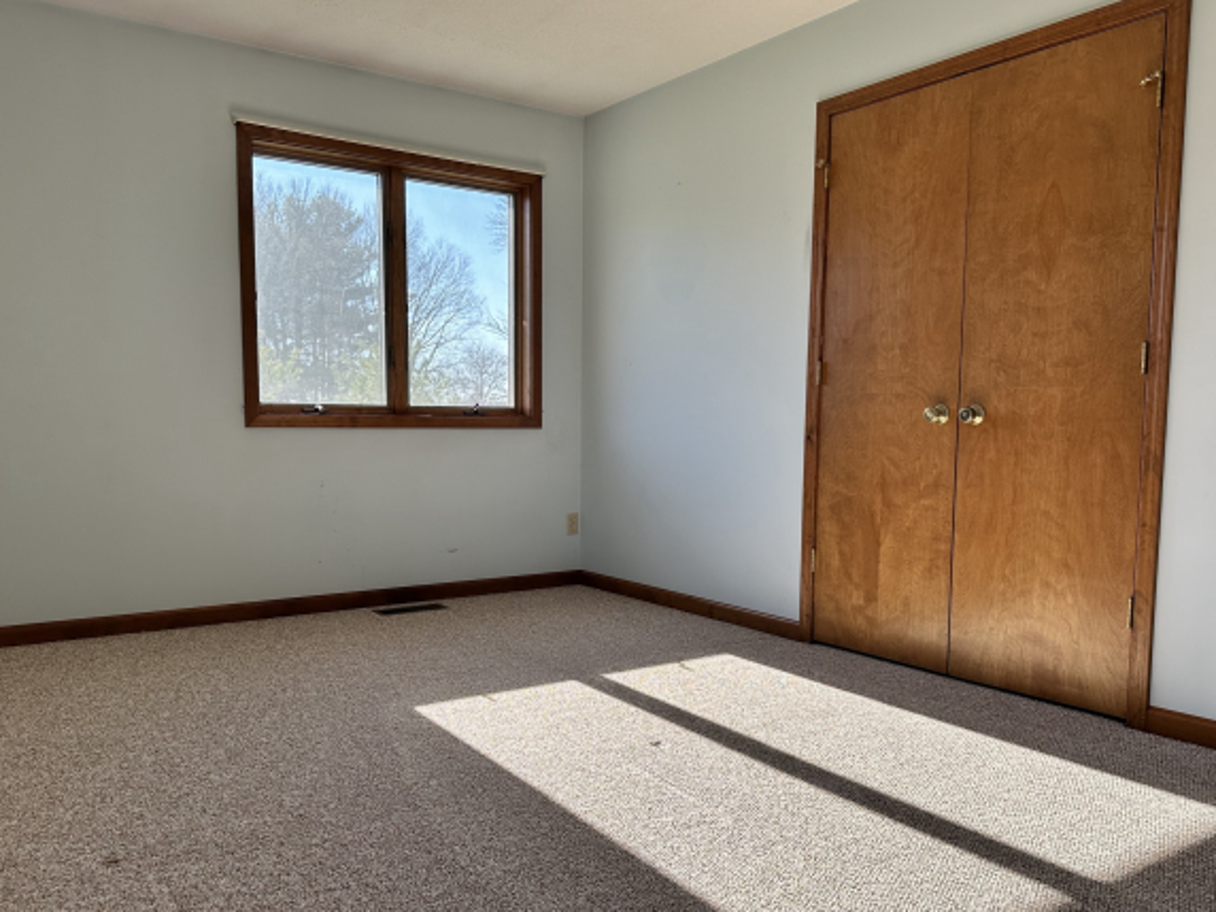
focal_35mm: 28
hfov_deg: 63.4
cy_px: 500
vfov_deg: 49.7
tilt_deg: -4.2
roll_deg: -0.7
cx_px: 573
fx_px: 984
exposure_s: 1/615
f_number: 1.78
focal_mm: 6.86
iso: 80
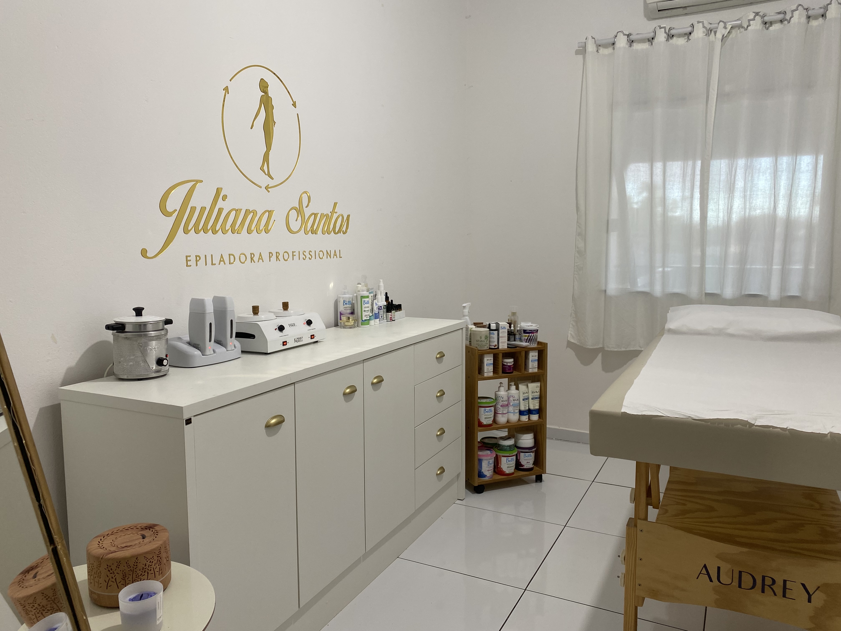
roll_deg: -0.2
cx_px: 420
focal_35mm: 26
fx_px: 632
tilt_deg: -6.5
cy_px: 316
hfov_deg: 67.3
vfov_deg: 53.1
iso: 64
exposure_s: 1/60
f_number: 1.8
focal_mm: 4.25
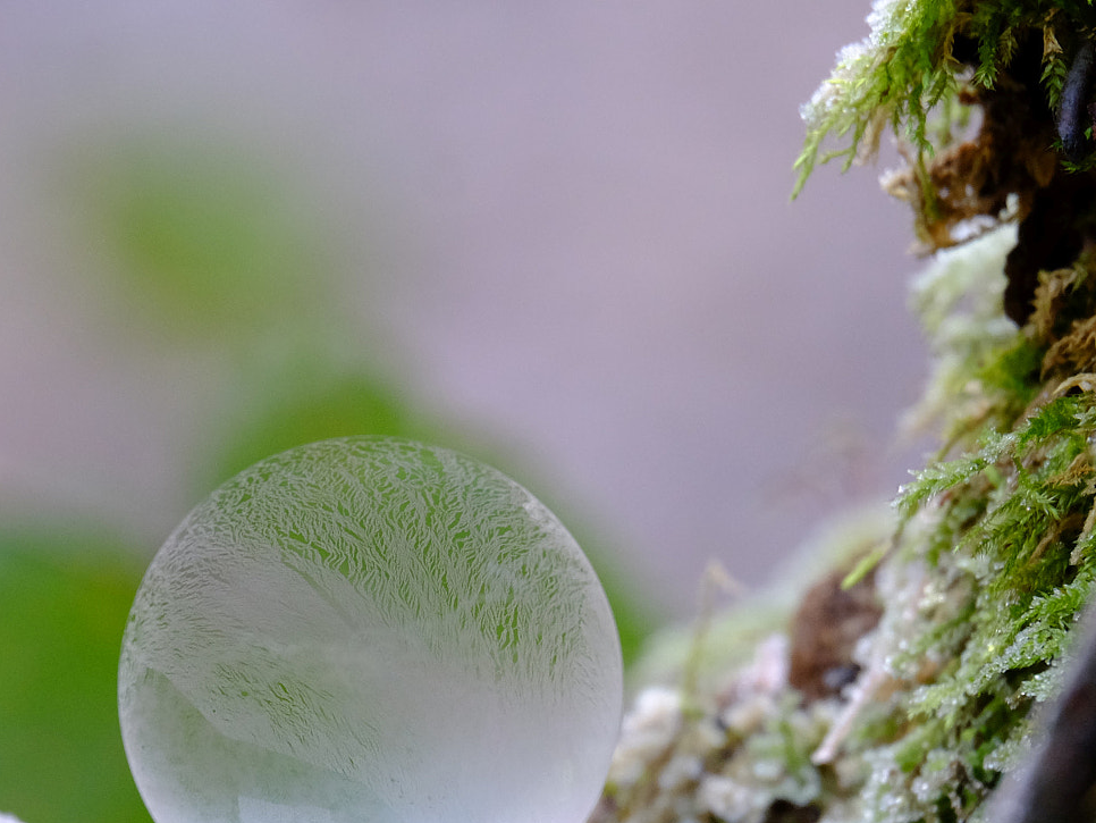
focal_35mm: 460
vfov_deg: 3.2
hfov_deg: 4.3
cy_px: 541
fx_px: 14568
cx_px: 442
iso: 2000
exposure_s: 1/60
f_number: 6.4
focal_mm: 192.9
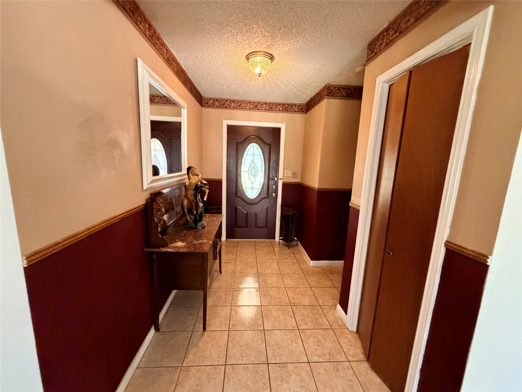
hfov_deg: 102.1
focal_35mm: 14
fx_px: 211
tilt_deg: -8.8
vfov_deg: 85.7
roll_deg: -2.5
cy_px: 196
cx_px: 261
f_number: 2.2
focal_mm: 2.22
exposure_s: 1/60
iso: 1000
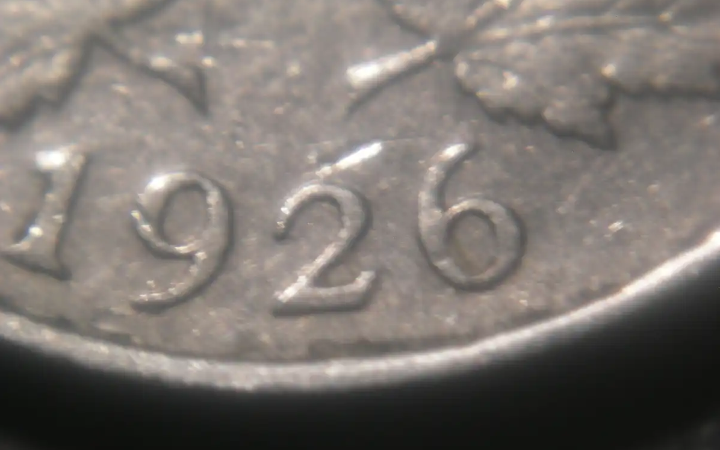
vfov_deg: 9.8
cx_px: 360
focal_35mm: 134
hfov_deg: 15.6
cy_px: 245
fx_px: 2630
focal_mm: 26.3
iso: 64
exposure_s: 1/8.8
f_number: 5.2
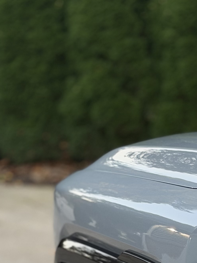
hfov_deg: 10.1
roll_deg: +0.9
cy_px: 324
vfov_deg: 13.1
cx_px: 164
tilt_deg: -16.5
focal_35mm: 146
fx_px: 1108
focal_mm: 6.76
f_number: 1.78
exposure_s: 1/60
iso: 250
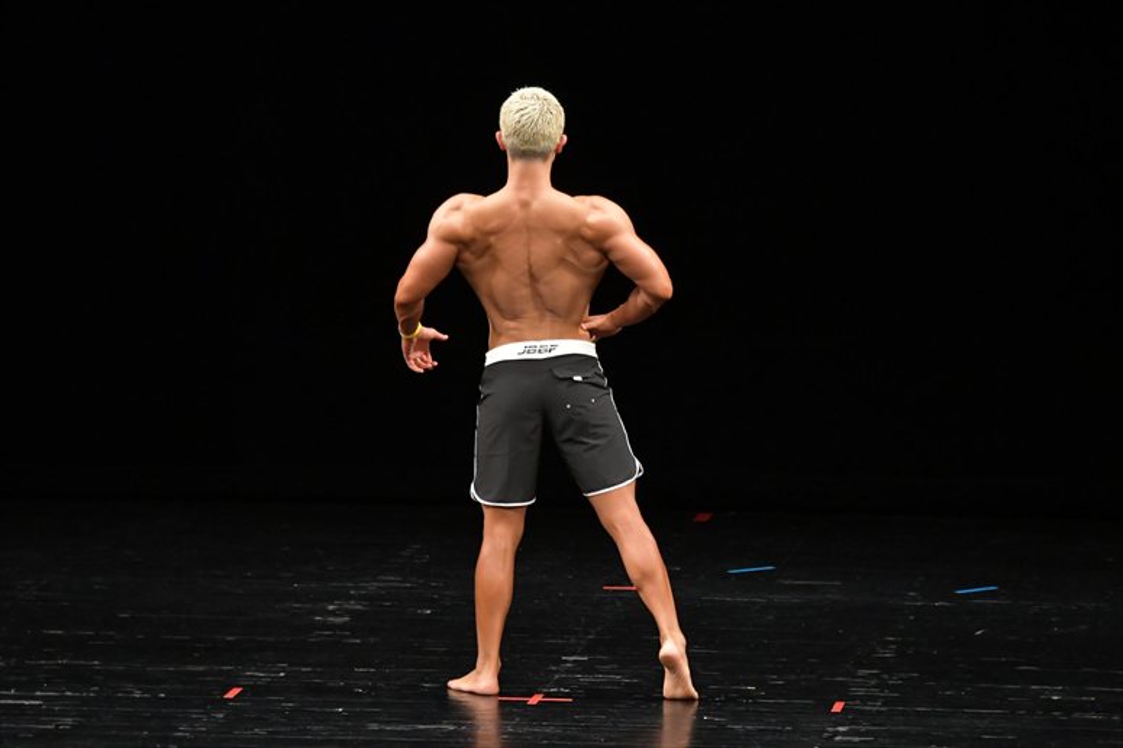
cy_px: 374
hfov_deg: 8.1
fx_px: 7951
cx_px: 562
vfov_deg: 5.4
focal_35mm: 255
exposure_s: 1/400
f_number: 5.6
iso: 3200
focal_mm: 170
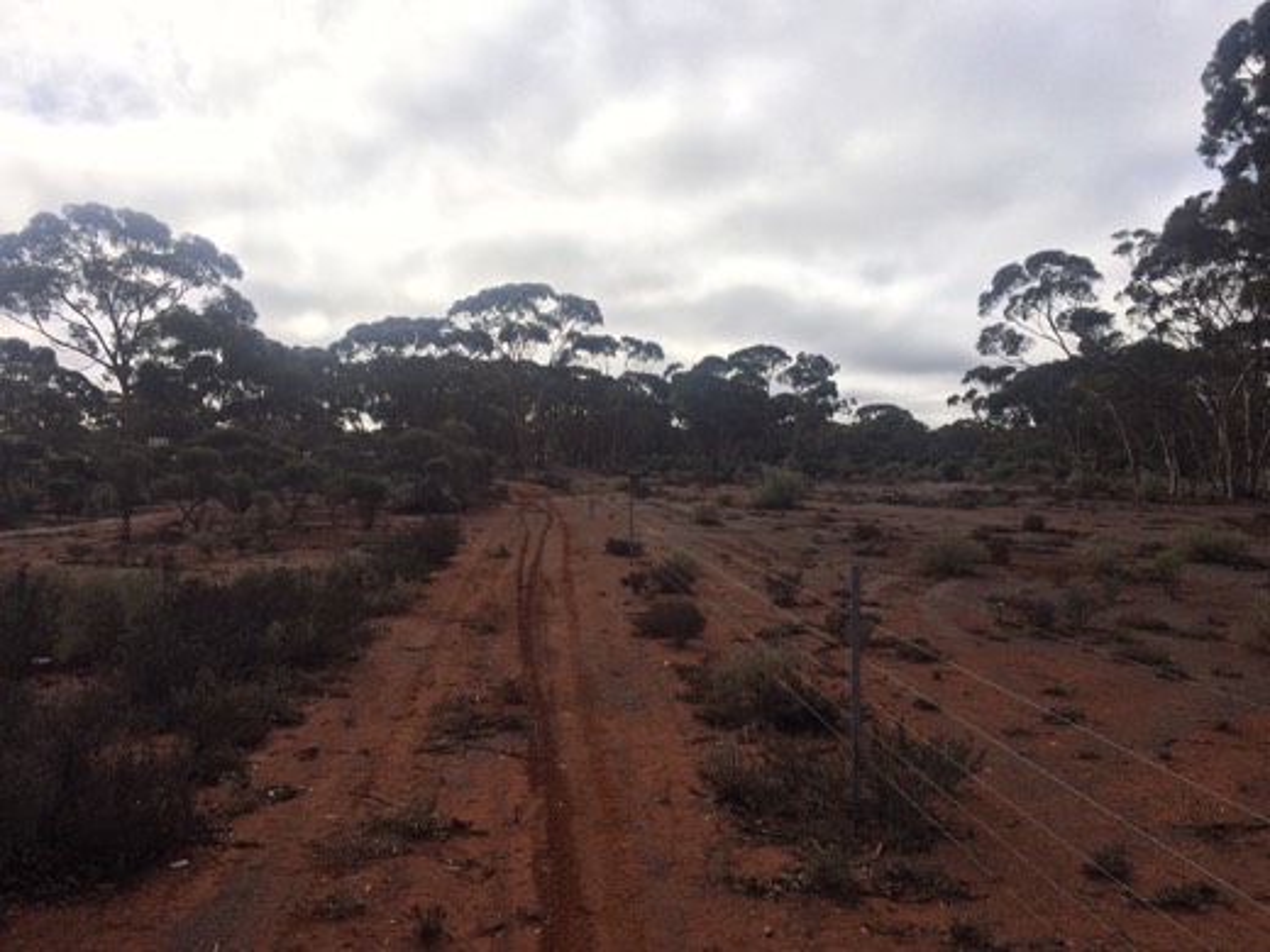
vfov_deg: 48.2
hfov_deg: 61.7
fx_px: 1064
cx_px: 635
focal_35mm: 29
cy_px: 476
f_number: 2.2
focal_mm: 4.15
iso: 32
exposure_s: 1/3425
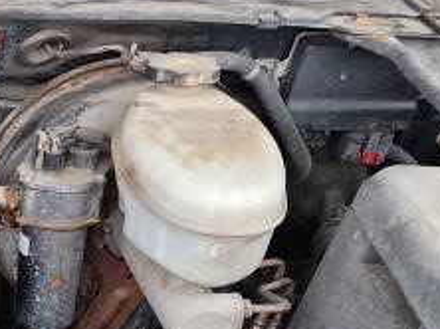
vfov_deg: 17.5
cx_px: -277
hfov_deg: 19.5
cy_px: 287
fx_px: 1054
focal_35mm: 83
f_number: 1.8
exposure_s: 1/180
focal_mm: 6.4
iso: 125
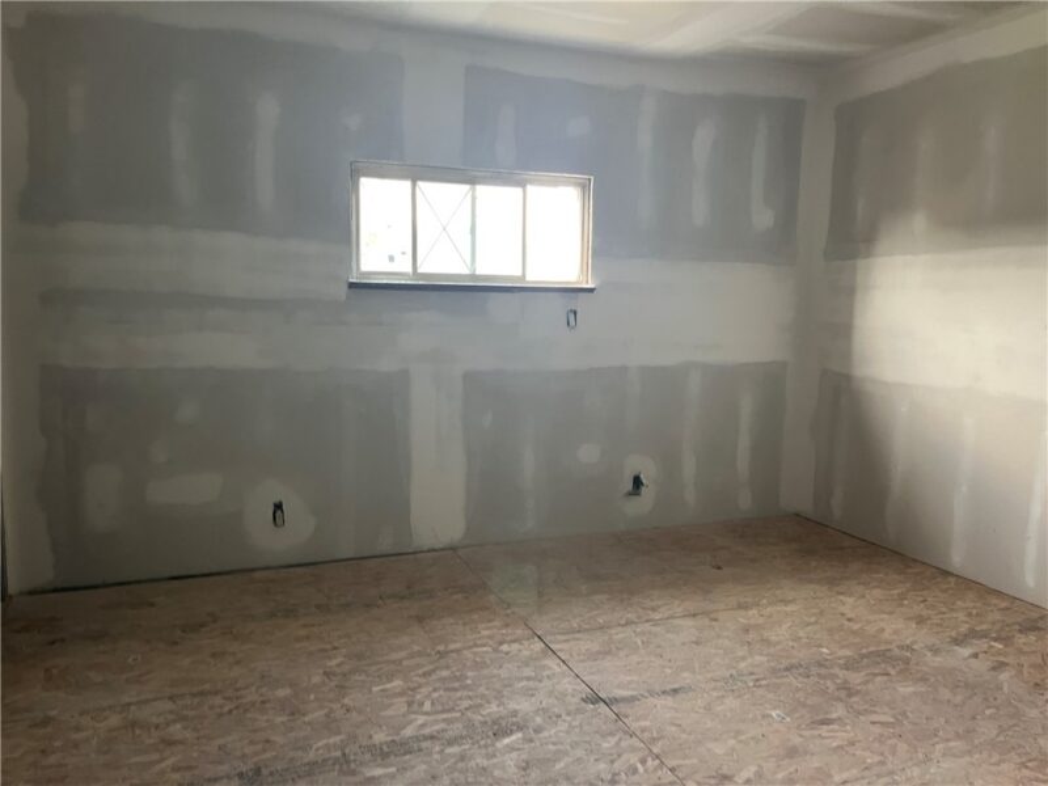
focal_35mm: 26
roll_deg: -2.3
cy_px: 393
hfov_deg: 67.3
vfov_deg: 53.1
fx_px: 787
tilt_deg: -7.1
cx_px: 524
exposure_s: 1/60
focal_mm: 5.1
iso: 250
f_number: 1.6
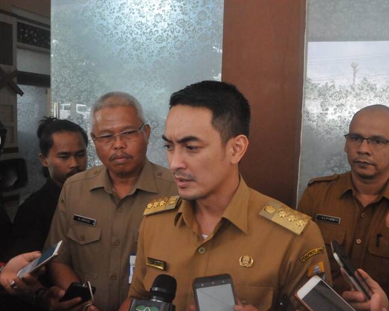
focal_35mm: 31
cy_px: 156
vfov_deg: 47.1
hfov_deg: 57.1
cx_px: 211
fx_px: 357
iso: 3200
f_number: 8
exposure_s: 1/250
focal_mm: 18
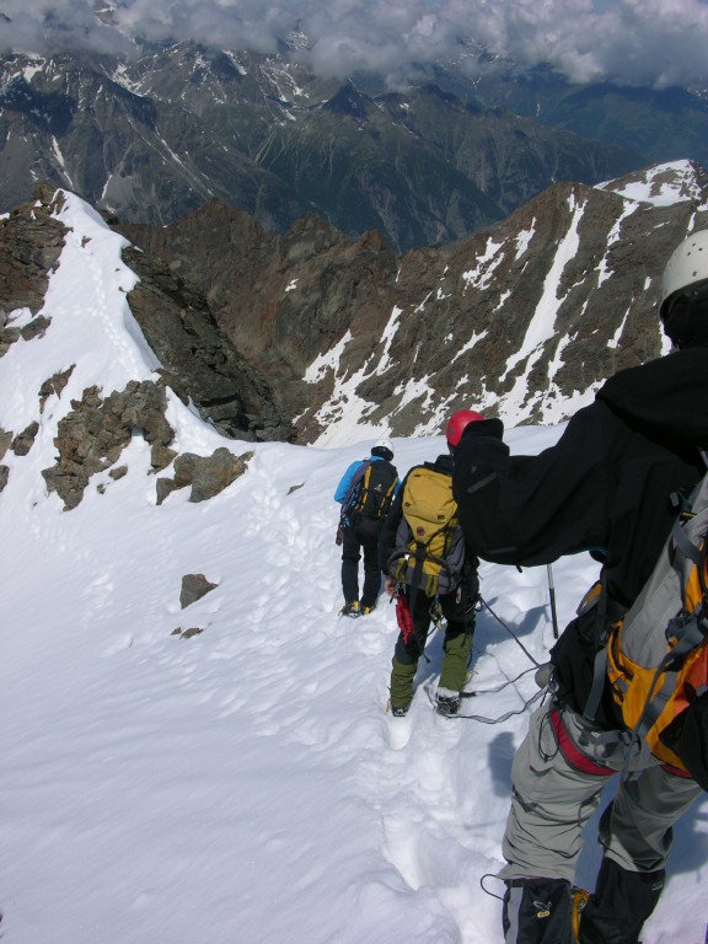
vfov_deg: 52.6
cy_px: 472
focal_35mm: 35
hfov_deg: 40.7
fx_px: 954
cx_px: 354
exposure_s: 1/446
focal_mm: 8.9
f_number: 8
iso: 50
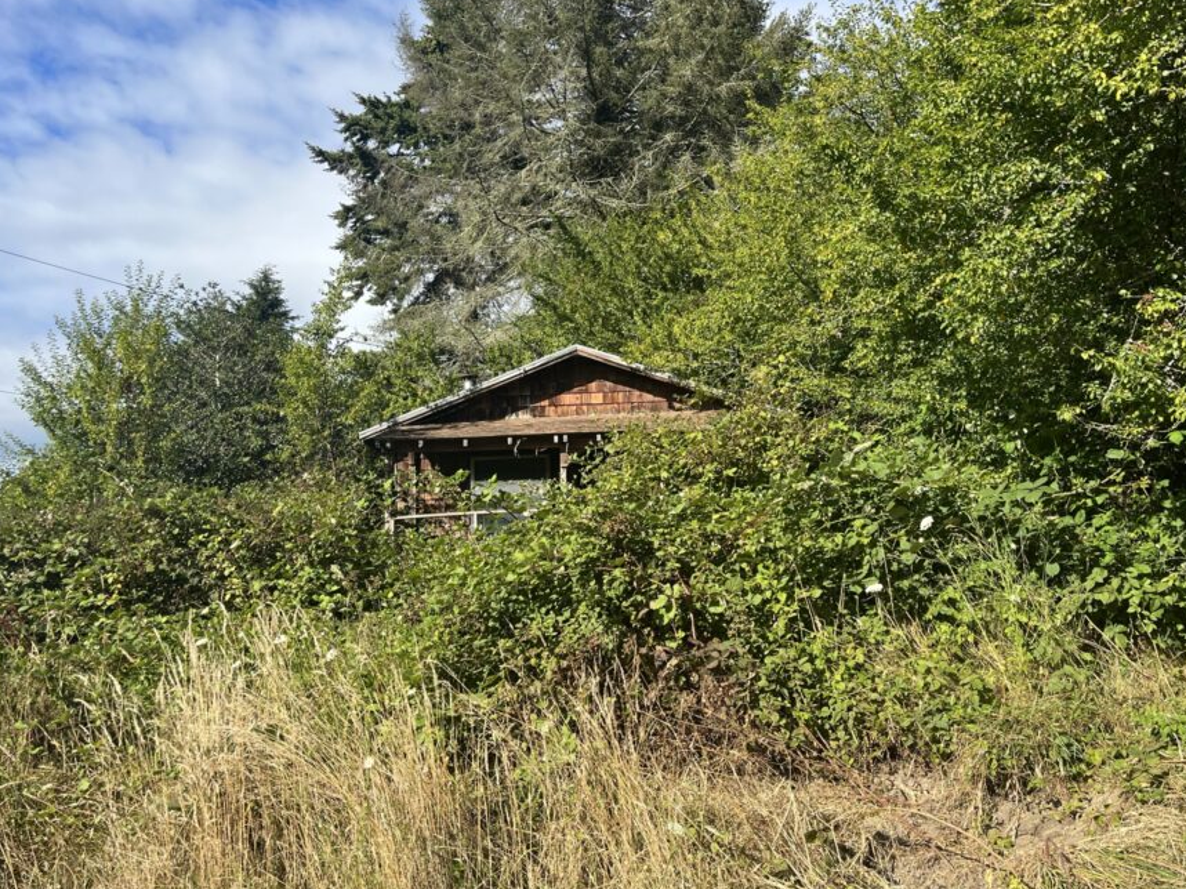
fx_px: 1062
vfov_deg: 45.4
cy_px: 476
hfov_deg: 58.4
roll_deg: +1.1
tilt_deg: +8.6
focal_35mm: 31
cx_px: 607
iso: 50
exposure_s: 1/2222
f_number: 1.6
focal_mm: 5.1
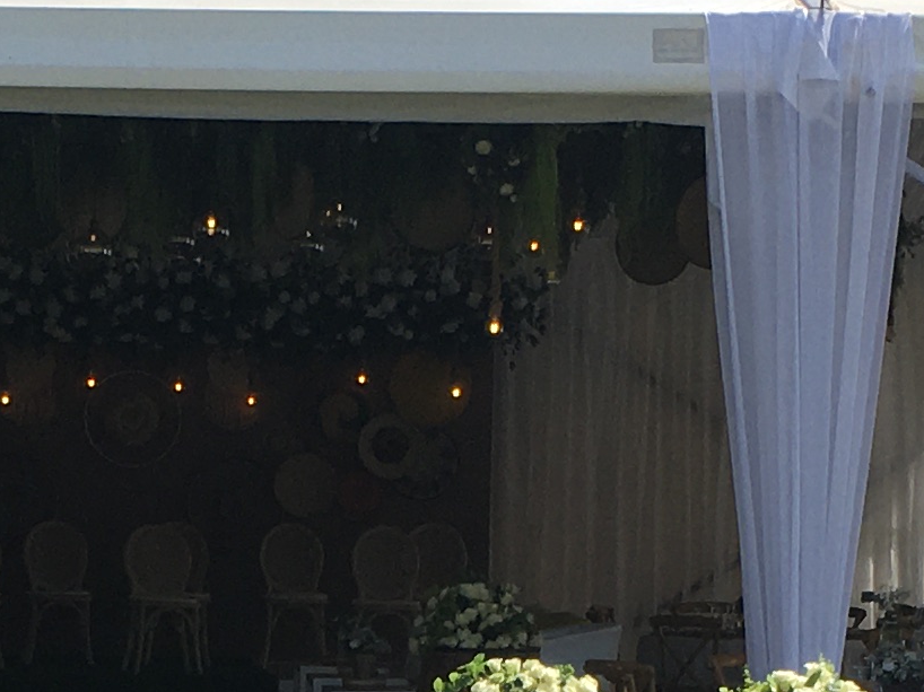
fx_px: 3816
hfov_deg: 13.7
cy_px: 929
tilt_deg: -4.6
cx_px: 174
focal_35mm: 143
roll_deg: +0.2
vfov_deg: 10.1
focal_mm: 4.15
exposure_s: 1/1538
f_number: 2.2
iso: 25
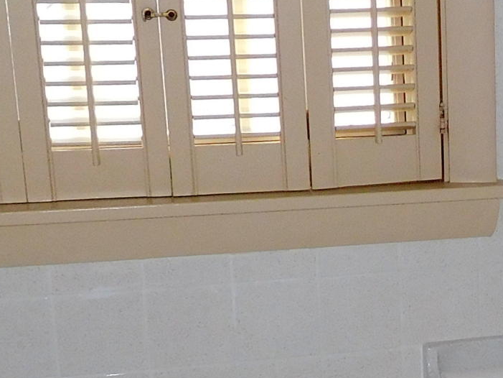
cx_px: 726
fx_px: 1555
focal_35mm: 107
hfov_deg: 16.9
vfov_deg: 13.7
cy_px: 322
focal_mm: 4.5
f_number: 3.4
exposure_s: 1/30
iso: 200
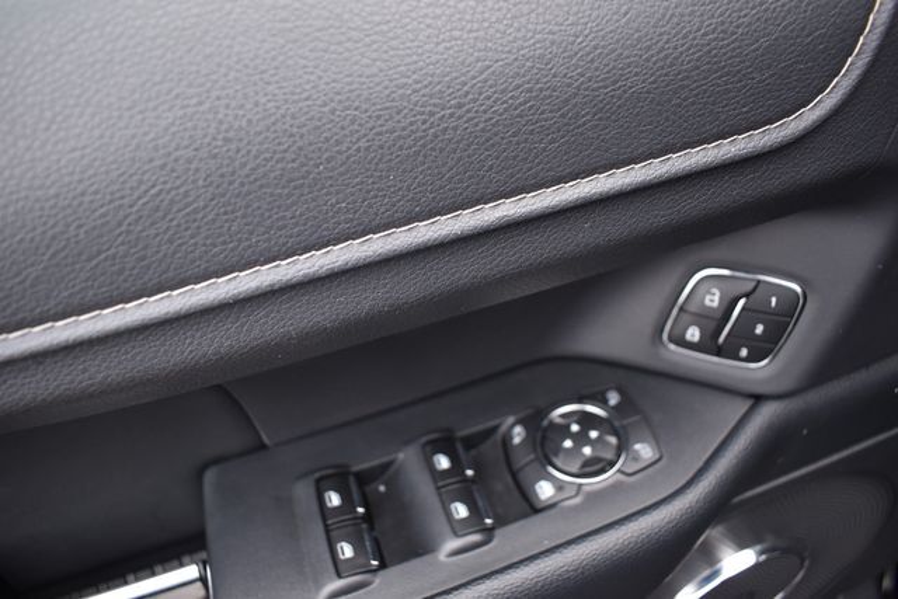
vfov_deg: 48.0
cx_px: 449
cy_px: 300
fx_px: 674
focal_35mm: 27
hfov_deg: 67.4
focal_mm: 18
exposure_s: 1/250
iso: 400
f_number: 3.5
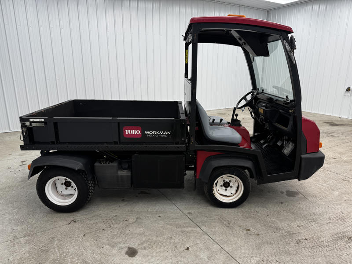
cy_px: 132
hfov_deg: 71.6
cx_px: 176
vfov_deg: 56.8
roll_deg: -0.6
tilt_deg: -15.7
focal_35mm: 24
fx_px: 244
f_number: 1.78
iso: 80
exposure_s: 1/120
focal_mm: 6.76
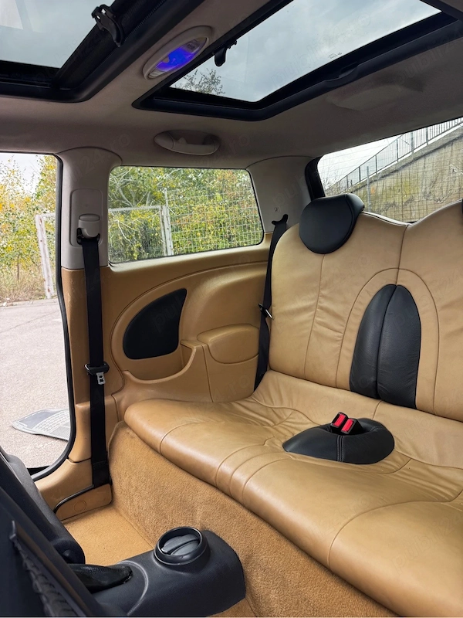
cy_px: 309
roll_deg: +4.7
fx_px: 428
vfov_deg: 71.6
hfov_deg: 56.8
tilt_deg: -7.4
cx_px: 232
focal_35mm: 24
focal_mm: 6.76
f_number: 1.78
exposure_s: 1/159
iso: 64
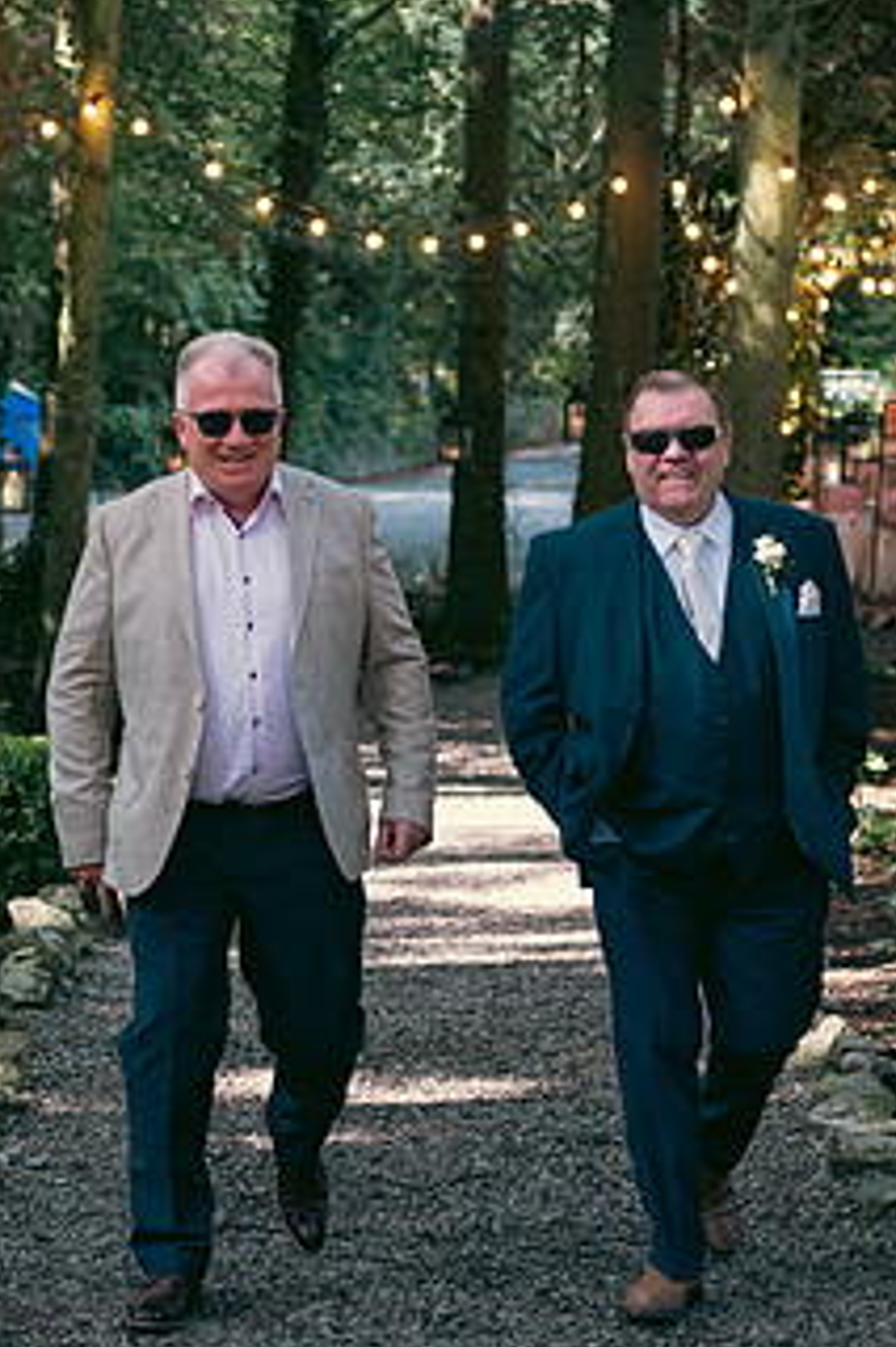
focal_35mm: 127
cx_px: 400
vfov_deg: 16.1
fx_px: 4746
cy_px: 612
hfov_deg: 10.8
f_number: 3.5
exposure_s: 1/160
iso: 250
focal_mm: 70
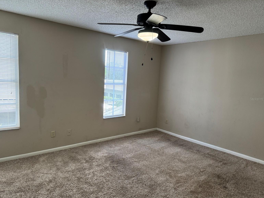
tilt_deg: -7.3
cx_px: 129
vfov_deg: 54.9
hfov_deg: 69.4
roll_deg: -2.9
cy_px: 99
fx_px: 191
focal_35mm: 25
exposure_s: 1/95
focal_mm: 6.76
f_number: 1.78
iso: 200
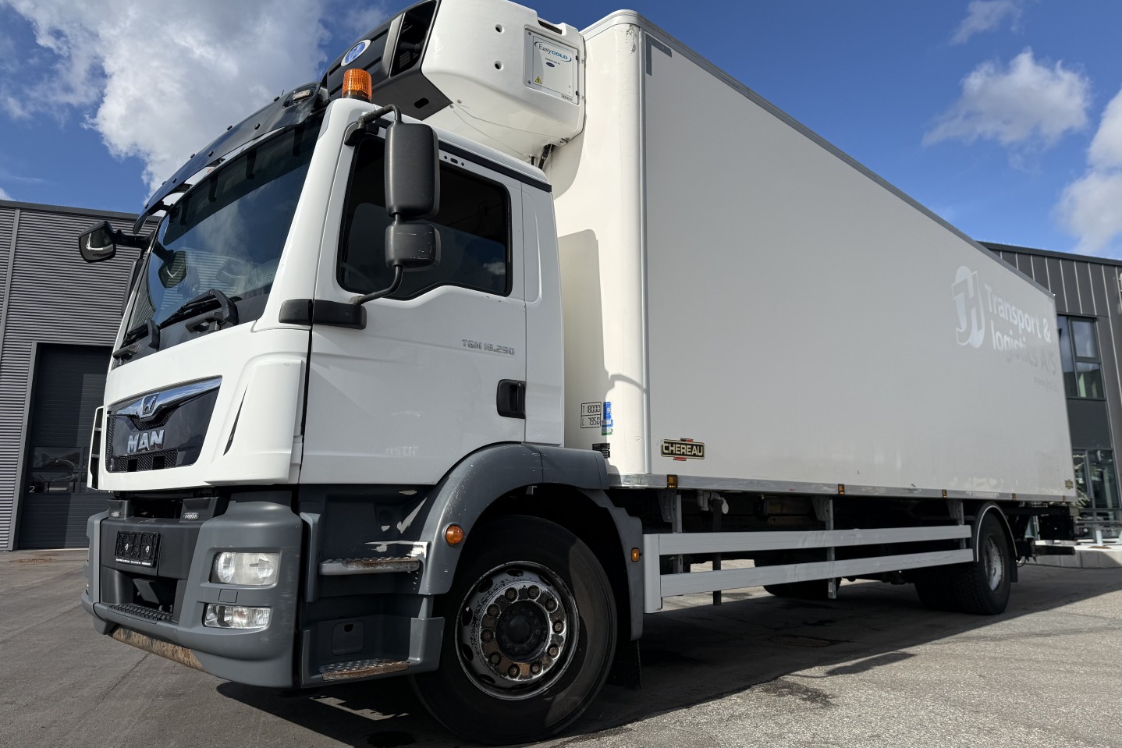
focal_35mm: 25
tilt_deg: +11.6
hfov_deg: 71.5
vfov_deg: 51.3
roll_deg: +0.7
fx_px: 779
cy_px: 355
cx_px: 561
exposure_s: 1/8130
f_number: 1.78
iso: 80
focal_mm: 6.76
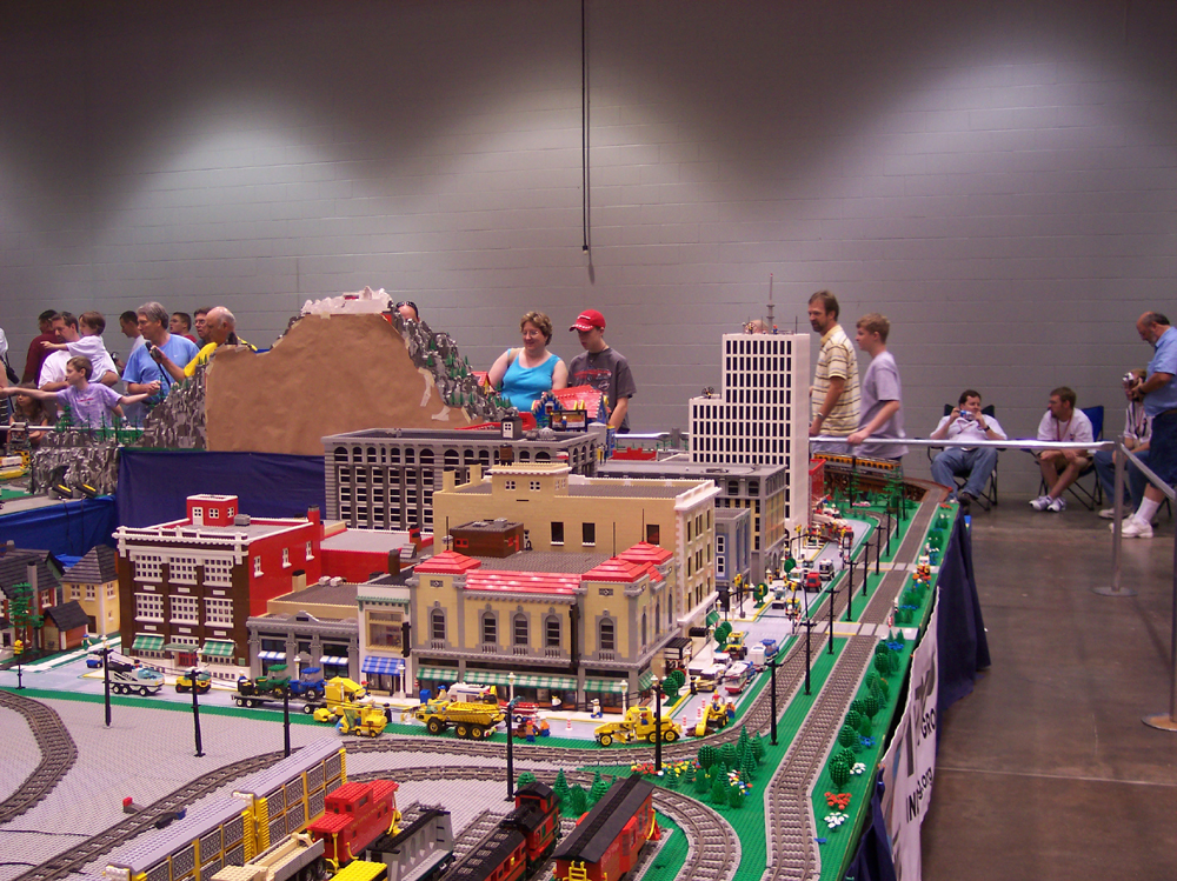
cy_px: 440
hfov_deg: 49.0
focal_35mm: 38
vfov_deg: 37.7
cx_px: 588
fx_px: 1291
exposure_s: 1/30
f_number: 2.8
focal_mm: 8
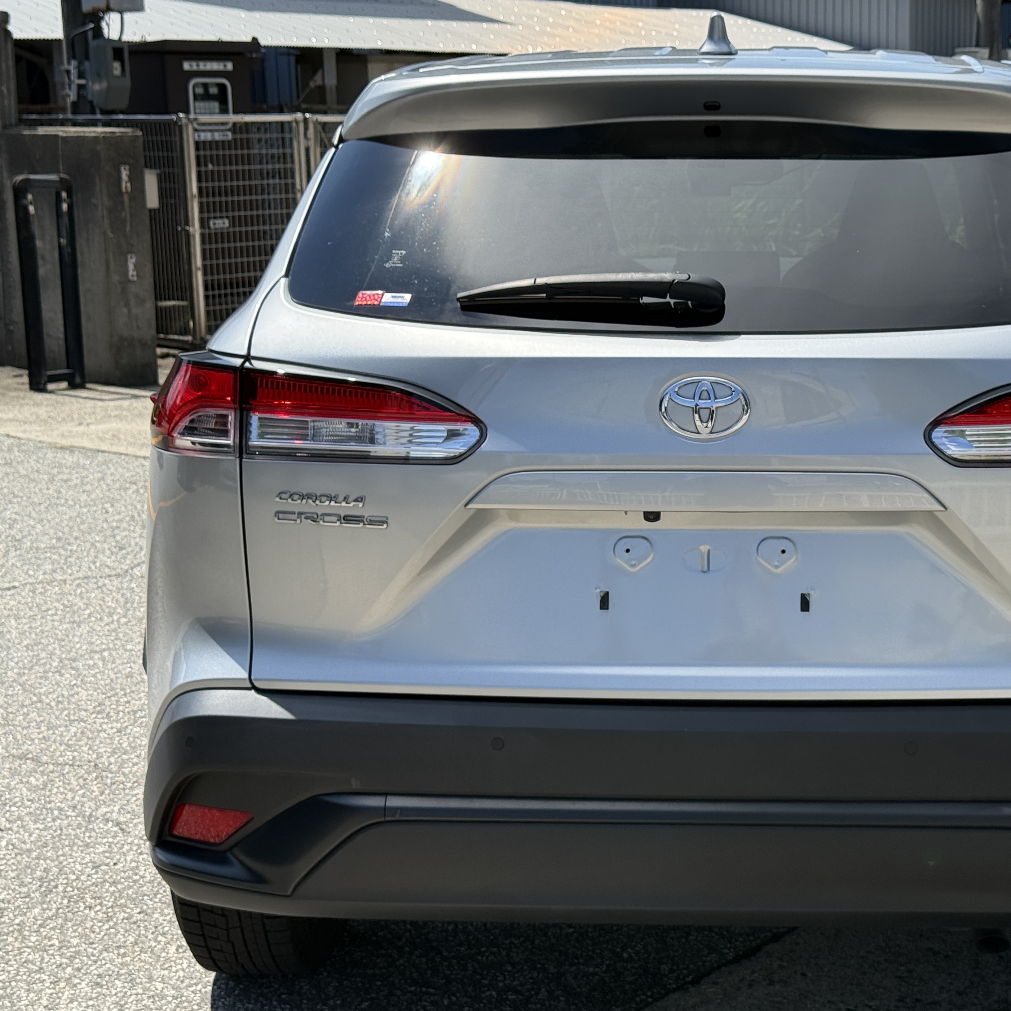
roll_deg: +0.7
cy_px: 504
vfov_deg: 28.2
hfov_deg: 27.9
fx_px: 2016
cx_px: 702
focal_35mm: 61
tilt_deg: -10.5
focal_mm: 6.76
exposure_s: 1/4878
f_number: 1.78
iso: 100
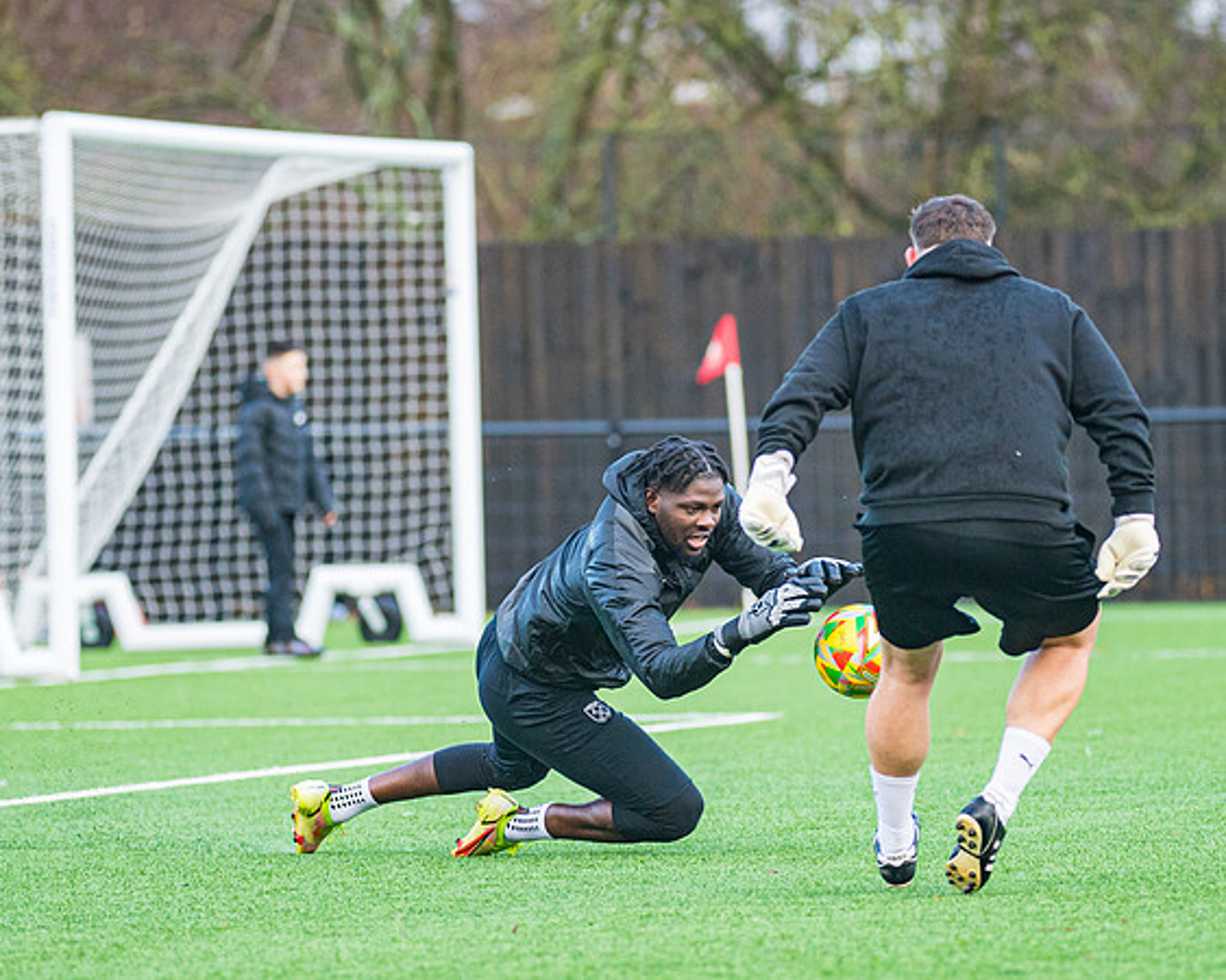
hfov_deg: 5.8
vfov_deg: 4.7
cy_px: 527
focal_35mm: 332
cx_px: 693
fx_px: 12051
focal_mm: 180
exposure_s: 1/1250
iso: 1000
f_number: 2.8
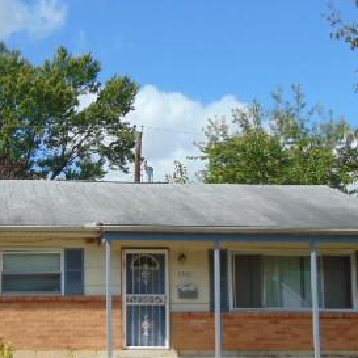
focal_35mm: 87
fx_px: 1018
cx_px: 58
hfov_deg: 19.7
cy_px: 177
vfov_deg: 19.9
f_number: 3.3
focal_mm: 7.6
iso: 80
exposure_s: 1/1000
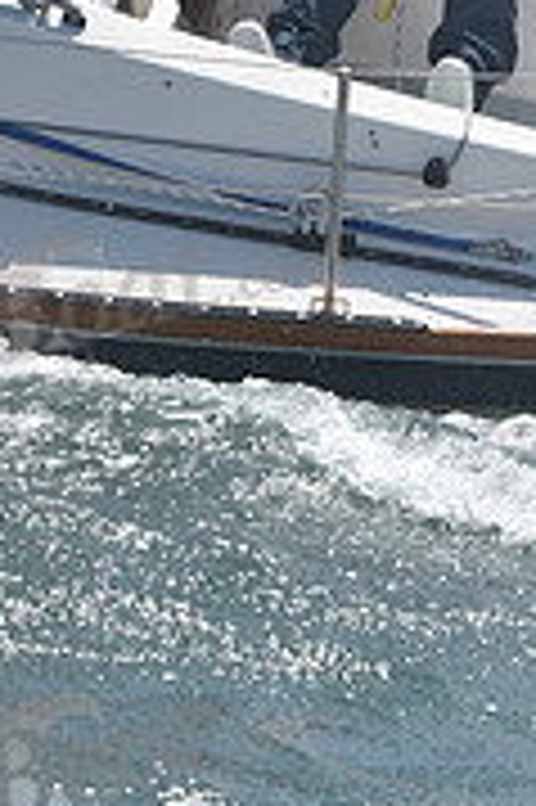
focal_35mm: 227
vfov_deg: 9.0
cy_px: 32
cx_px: 570
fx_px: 5079
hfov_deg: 6.0
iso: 320
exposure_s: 1/1000
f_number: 10
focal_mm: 70
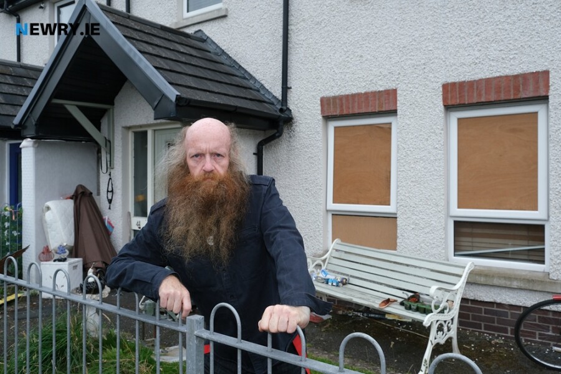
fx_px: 421
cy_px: 187
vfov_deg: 47.9
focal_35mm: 27
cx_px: 280
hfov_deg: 67.4
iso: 400
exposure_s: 1/340
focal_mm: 18
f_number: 5
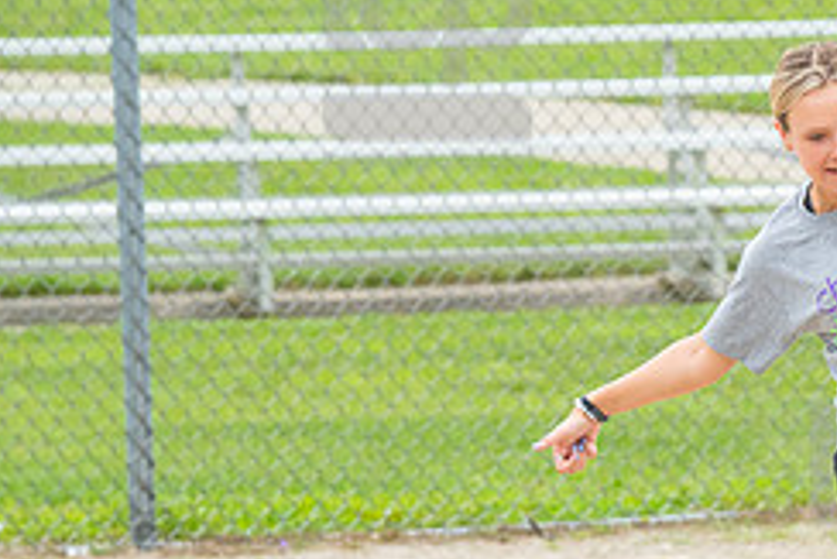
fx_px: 8584
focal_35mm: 369
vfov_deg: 3.7
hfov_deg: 5.6
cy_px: 523
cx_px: 916
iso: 1250
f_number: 5.6
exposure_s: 1/1000
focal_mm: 155
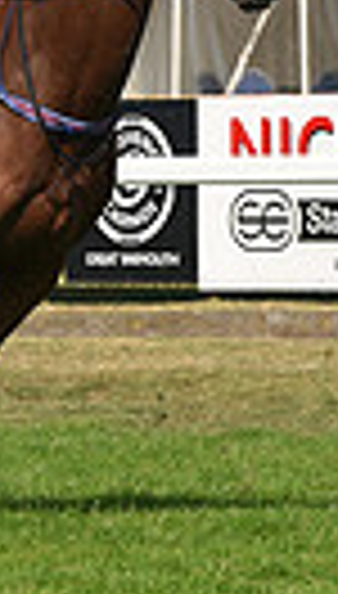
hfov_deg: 2.6
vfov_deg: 4.6
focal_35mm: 468
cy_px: 56
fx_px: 7400
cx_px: 1176
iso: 400
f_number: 6.3
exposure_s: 1/2000
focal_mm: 102
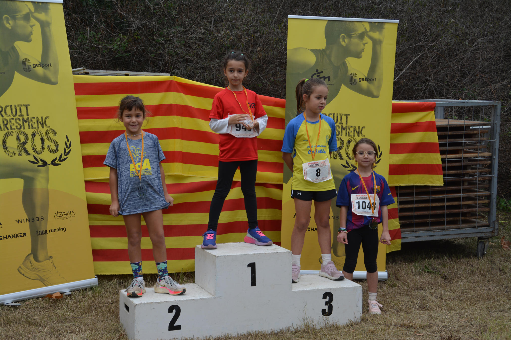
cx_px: 256
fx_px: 809
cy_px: 170
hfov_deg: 35.1
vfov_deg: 23.8
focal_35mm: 57
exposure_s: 1/250
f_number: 8
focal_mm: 38
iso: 180
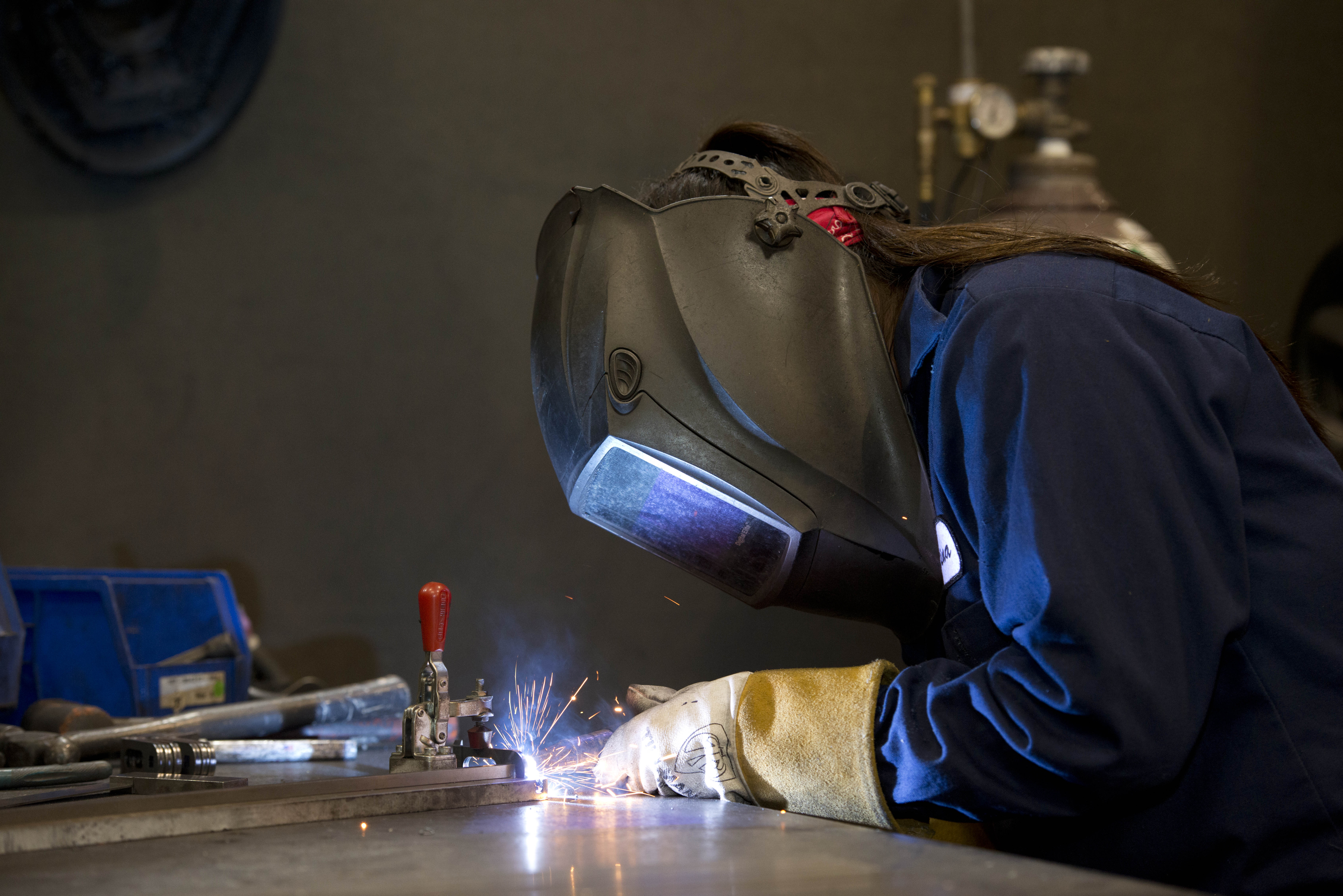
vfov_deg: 11.8
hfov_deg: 17.6
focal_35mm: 116
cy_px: 448
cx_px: 672
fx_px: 4329
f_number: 4
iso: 1600
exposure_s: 1/125
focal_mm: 116
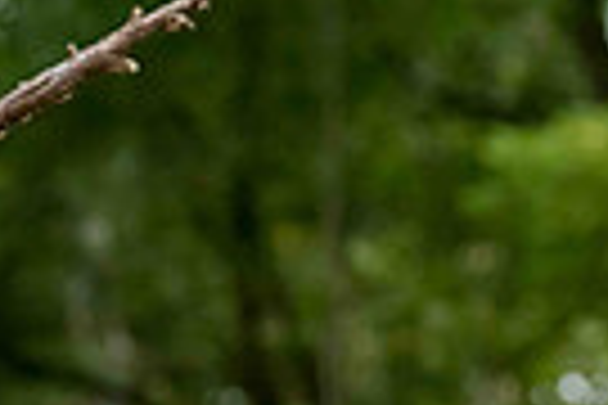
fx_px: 8106
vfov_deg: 2.8
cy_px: 866
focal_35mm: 480
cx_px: 937
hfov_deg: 4.3
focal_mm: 112
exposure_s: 1/640
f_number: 5.6
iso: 1250
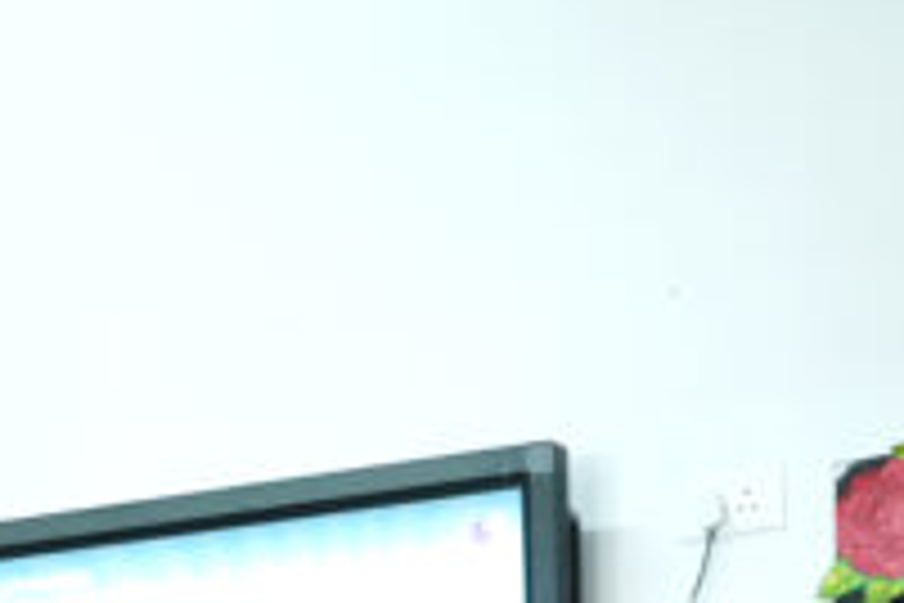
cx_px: -634
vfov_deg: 8.1
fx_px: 3967
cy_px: 1348
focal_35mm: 158
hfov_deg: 12.1
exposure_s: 1/80
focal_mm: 31
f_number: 4.5
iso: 2000
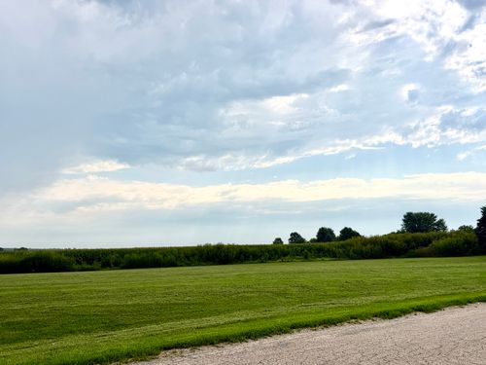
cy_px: 182
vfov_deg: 56.8
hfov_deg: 71.6
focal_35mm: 24
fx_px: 337
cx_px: 243
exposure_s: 1/9091
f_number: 1.78
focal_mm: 6.76
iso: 80
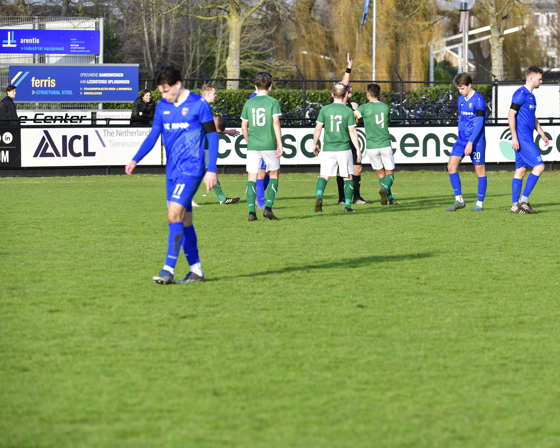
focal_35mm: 339
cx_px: 334
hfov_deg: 5.7
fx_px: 5619
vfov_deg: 4.6
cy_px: 224
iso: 1100
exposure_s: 1/1500
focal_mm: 300
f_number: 6.7
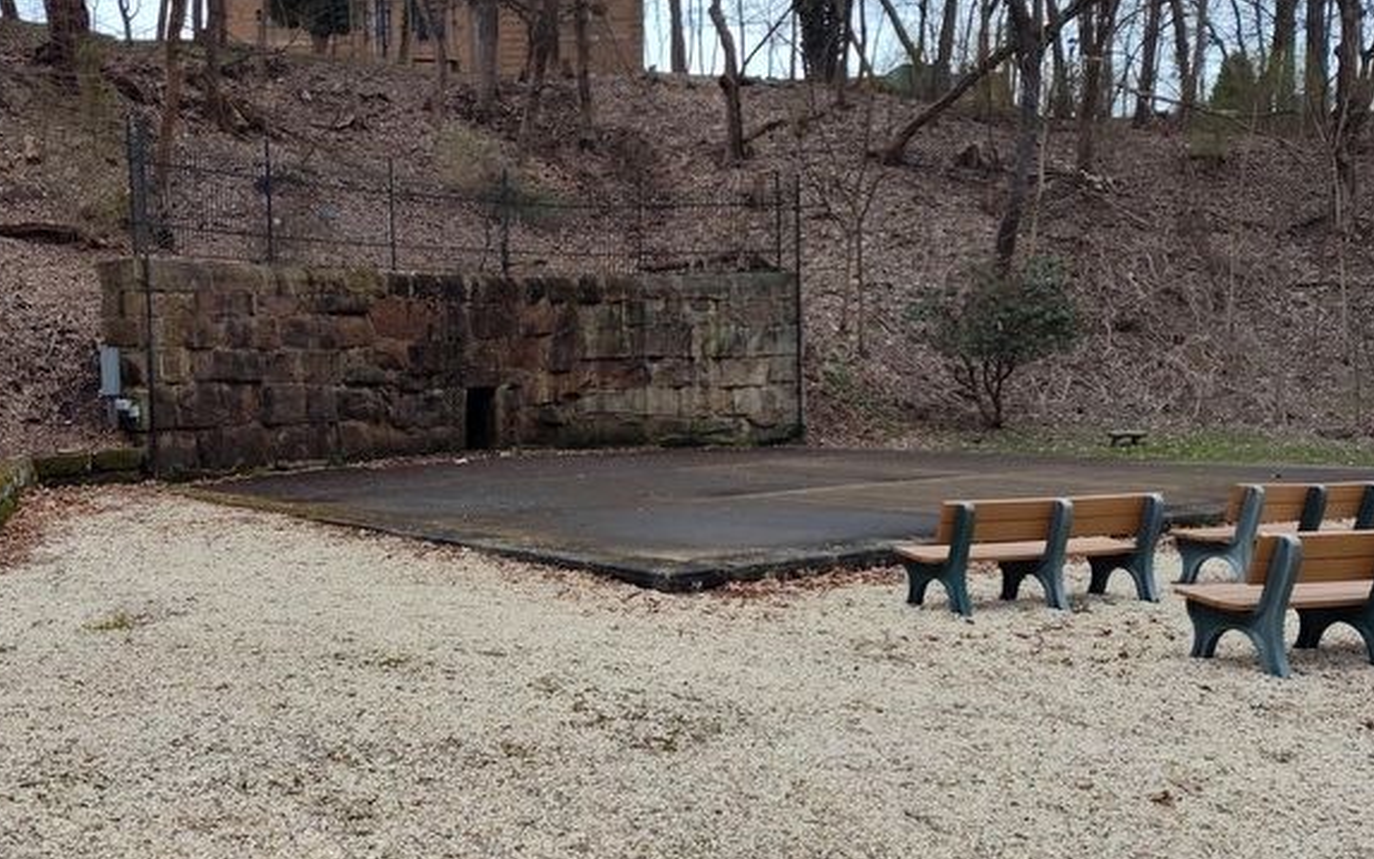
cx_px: 462
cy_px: 476
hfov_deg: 55.6
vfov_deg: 37.2
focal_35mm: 34
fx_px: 1273
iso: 100
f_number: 1.8
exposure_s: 1/520
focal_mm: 5.56
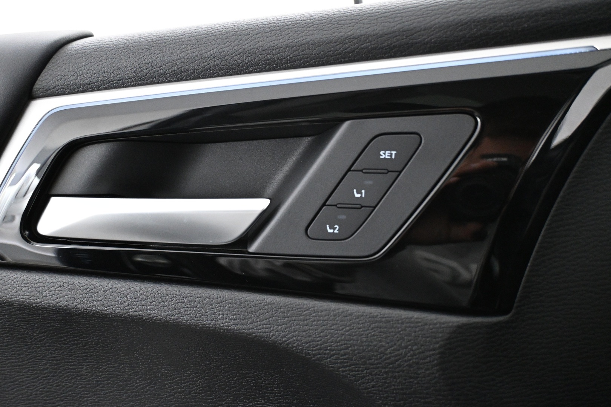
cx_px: 306
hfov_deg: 56.1
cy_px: 204
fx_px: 573
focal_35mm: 34
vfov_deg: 39.1
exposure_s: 1/30
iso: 4000
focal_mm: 22.5
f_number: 4
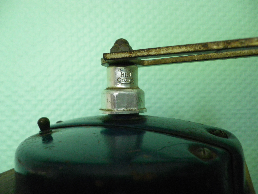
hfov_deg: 63.4
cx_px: 129
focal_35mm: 28
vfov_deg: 49.7
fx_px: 209
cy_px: 97
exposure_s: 1/60
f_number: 2.6
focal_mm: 4.9
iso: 250
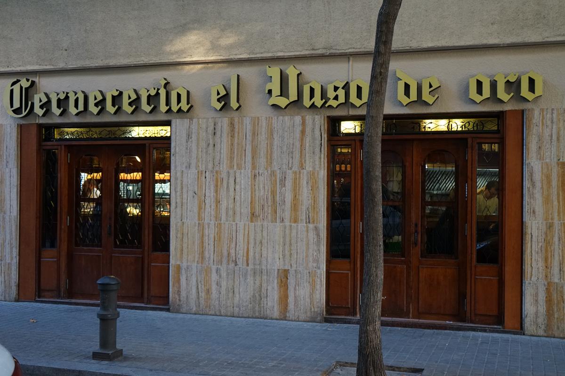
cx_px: 282
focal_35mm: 43
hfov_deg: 45.4
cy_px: 188
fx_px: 675
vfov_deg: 31.2
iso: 2500
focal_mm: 43
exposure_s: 1/160
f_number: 4.5
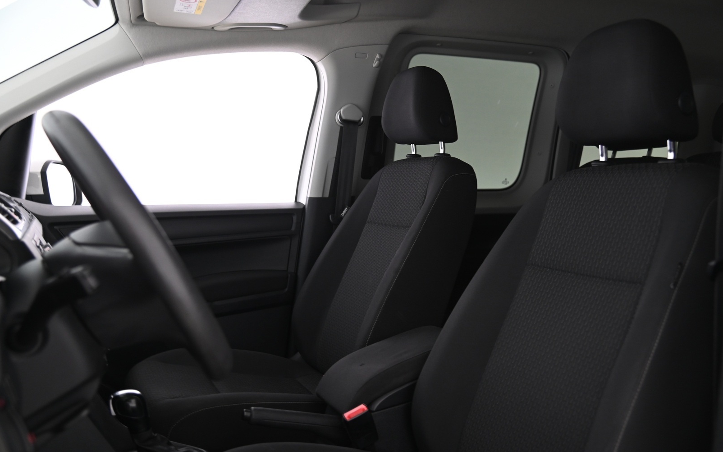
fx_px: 650
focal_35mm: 33
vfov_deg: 38.3
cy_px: 233
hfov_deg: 58.2
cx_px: 364
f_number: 4
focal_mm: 32
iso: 1000
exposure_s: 1/10
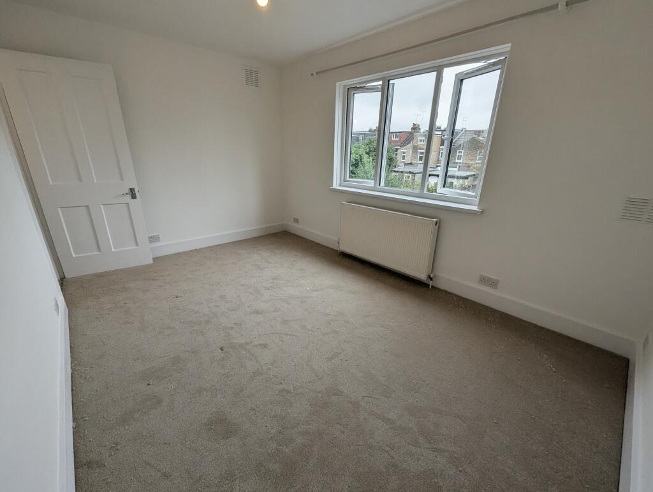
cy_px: 246
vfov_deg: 90.1
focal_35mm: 13
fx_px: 246
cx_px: 326
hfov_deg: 106.1
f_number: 2.2
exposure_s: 1/222
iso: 51
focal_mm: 1.95
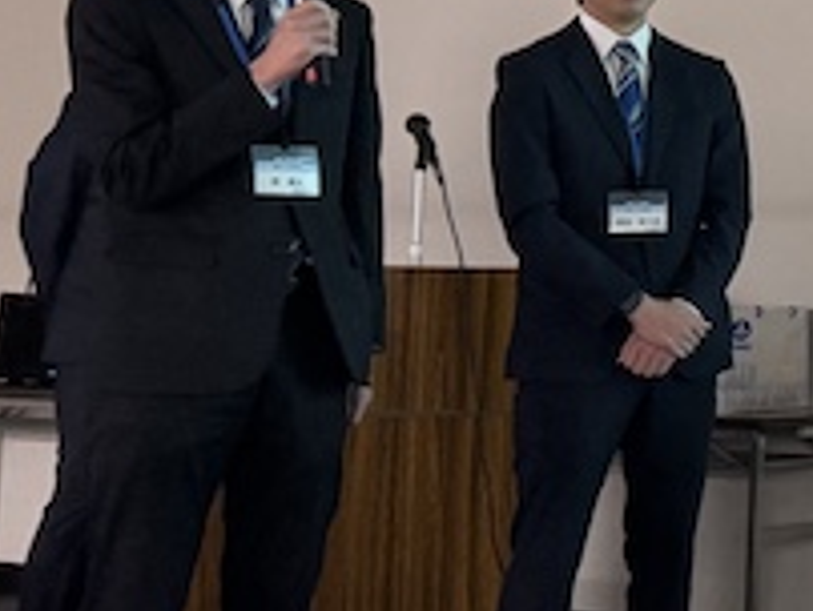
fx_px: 2234
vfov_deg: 15.5
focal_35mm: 95
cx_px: 1541
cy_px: 121
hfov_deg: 16.5
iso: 200
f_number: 1.78
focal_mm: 6.76
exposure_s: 1/71
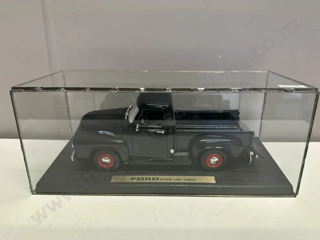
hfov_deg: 69.4
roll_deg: -1.1
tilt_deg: -19.0
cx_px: 166
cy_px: 121
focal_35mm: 25
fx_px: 231
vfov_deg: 54.9
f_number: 1.78
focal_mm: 6.86
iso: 160
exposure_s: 1/100
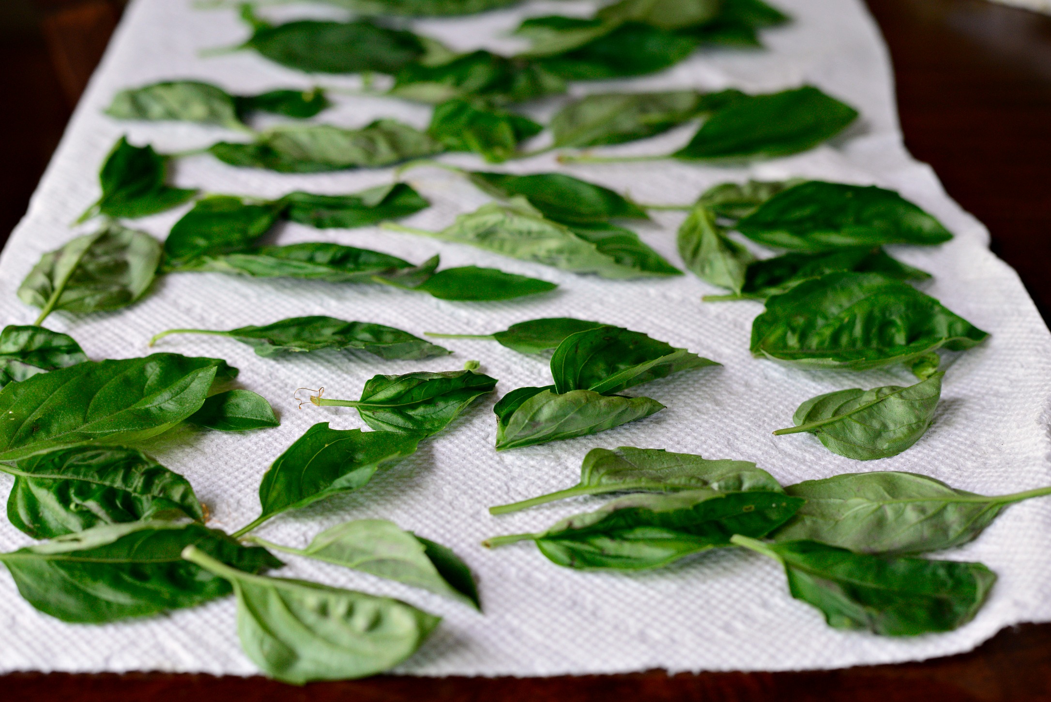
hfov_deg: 39.6
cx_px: 526
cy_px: 351
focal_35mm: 50
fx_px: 1460
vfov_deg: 27.0
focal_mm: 50
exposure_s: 1/100
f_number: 5
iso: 1000
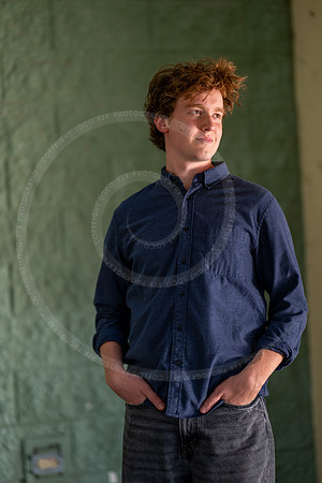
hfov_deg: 16.1
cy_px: 242
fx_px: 1140
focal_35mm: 85
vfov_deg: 23.9
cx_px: 161
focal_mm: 85
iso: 125
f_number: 1.2
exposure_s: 1/400
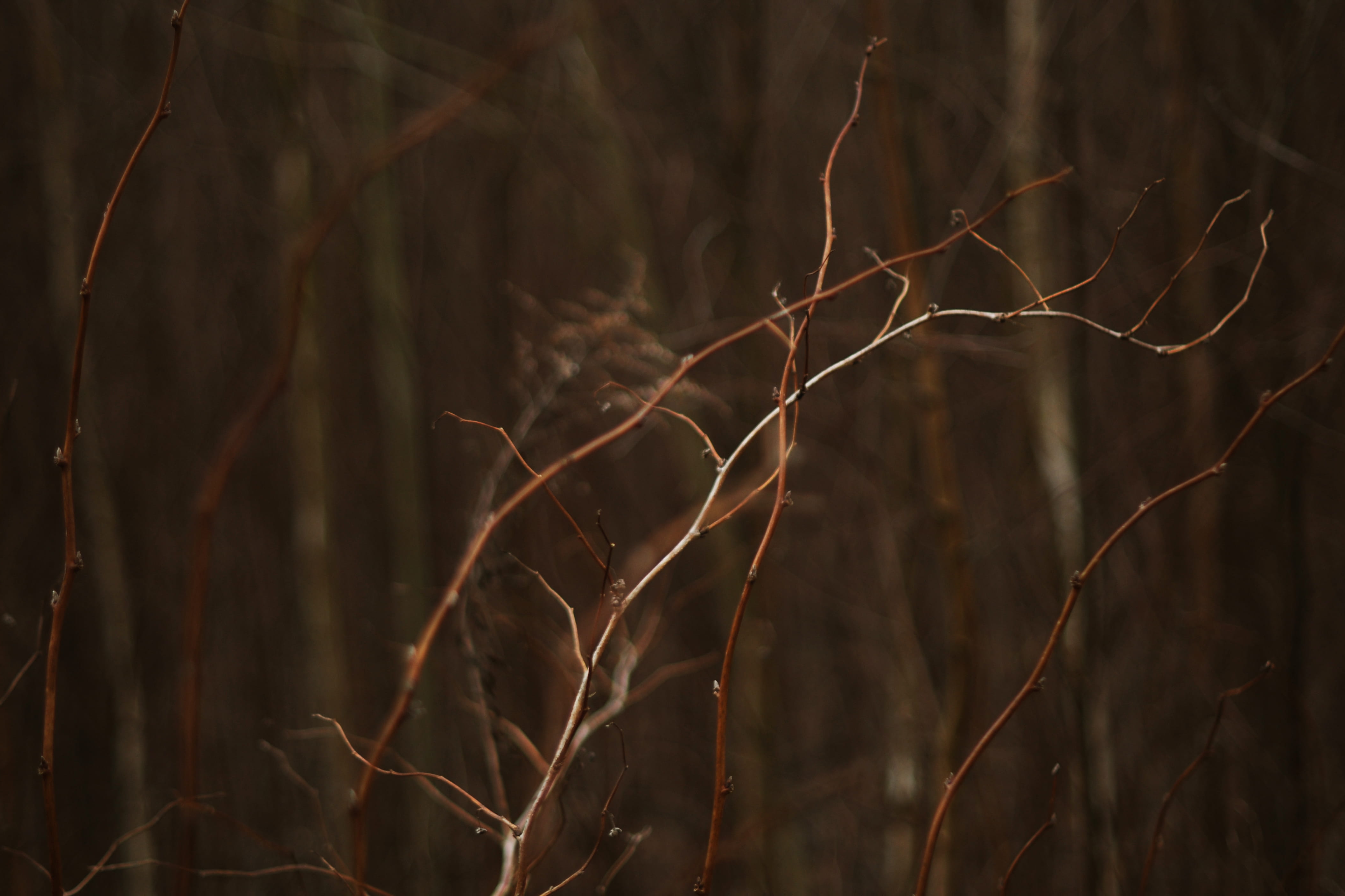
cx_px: 670
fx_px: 2839
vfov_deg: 17.9
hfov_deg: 26.7
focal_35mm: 76
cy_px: 445
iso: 125
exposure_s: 1/400
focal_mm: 50
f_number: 1.4
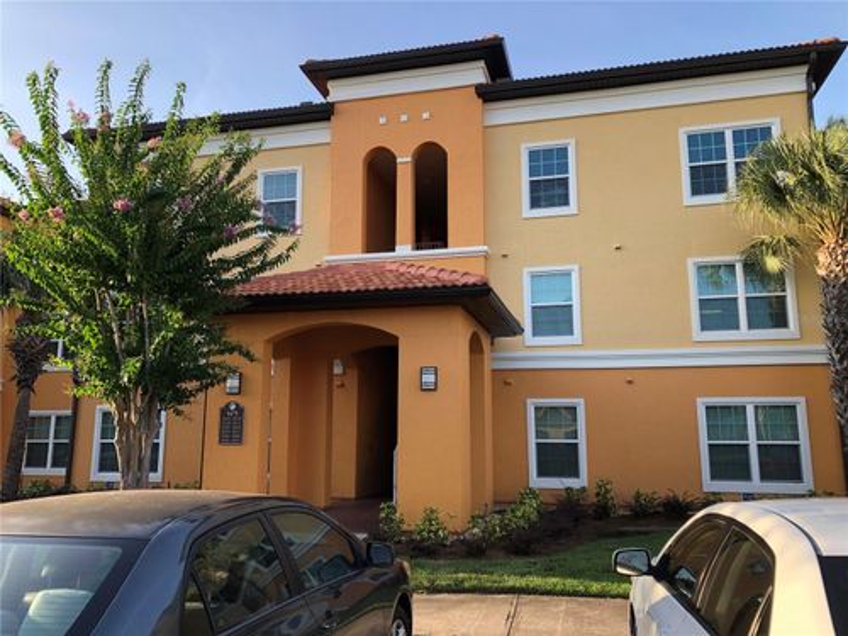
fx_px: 686
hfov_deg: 63.4
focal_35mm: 28
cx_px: 424
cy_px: 318
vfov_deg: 49.7
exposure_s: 1/249
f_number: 1.8
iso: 20
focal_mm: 3.99
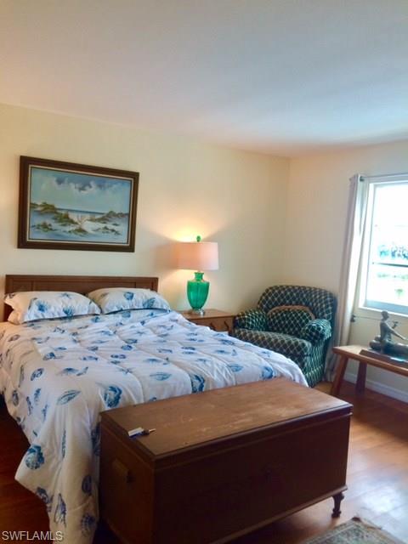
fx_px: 456
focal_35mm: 29
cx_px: 204
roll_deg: -3.3
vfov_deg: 61.7
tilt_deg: -6.3
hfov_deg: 48.2
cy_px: 272
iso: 40
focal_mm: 4.15
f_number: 2.2
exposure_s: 1/40
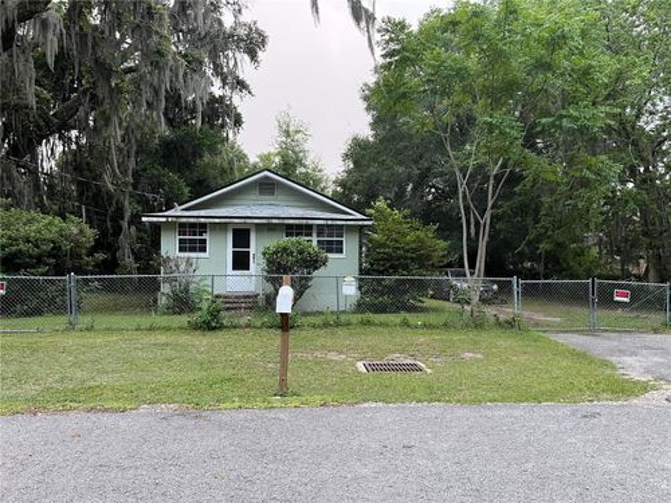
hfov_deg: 67.3
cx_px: 336
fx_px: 504
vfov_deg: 53.1
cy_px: 252
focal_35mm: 26
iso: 200
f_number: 1.6
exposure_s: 1/60
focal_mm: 5.1
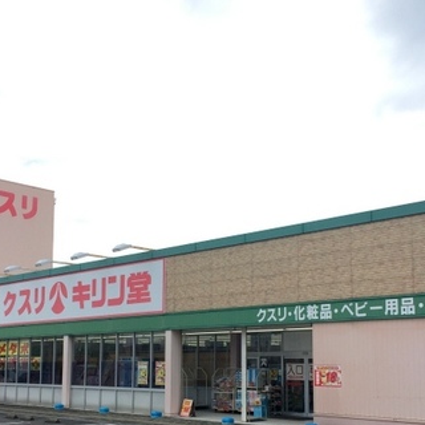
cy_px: 296
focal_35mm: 48
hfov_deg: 35.3
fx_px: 667
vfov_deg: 34.9
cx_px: 195
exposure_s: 1/989
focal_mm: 4.15
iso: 32
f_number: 2.2
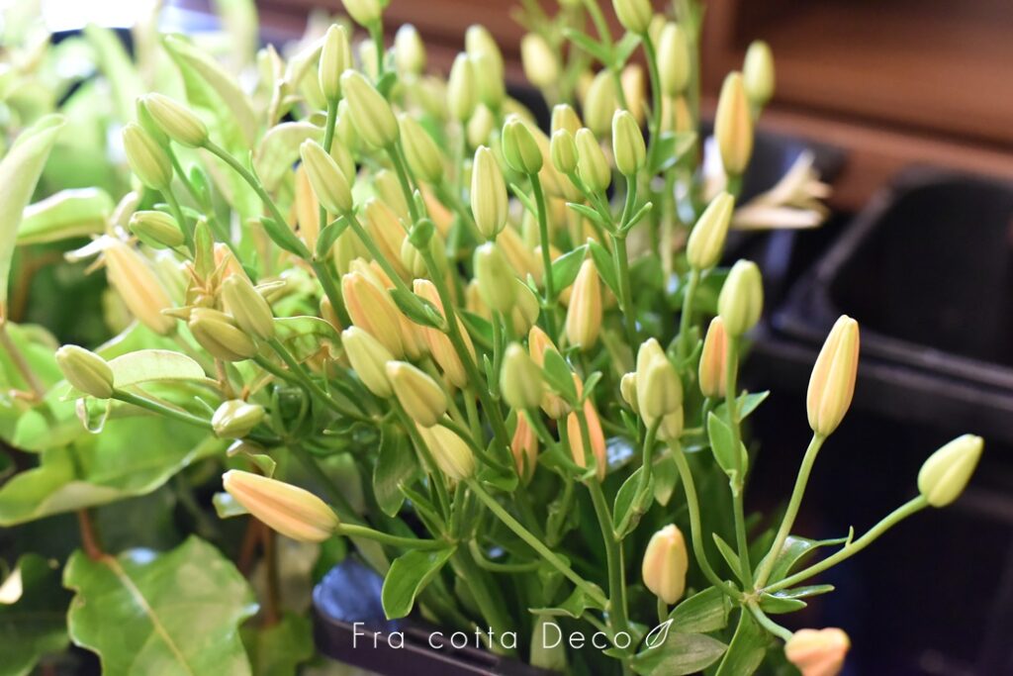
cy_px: 338
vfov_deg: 27.0
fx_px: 1407
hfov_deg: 39.6
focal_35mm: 50
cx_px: 506
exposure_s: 1/50
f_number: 4
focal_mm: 50
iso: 11400
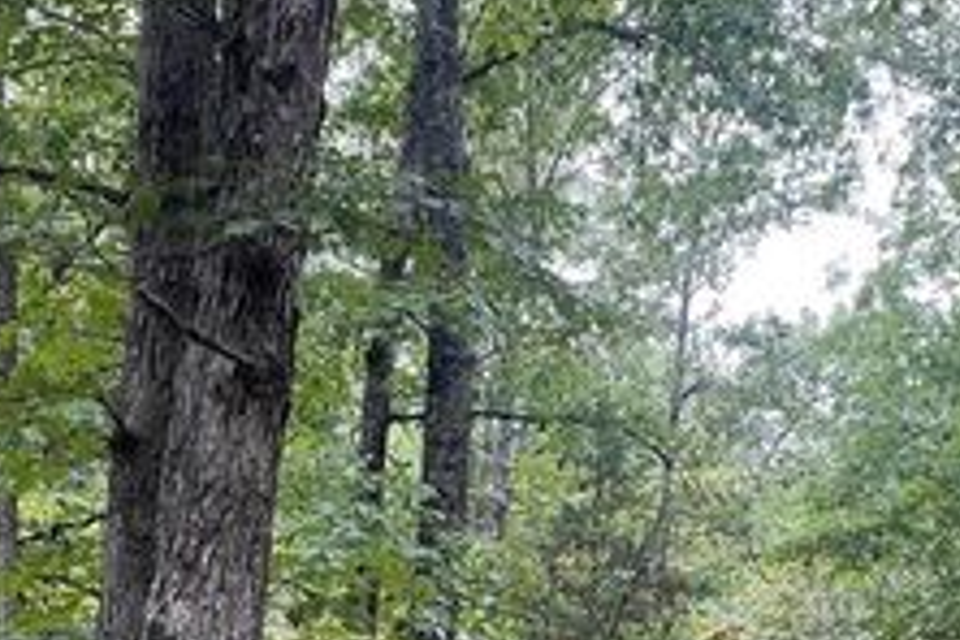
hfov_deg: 32.7
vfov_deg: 22.0
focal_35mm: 61
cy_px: 499
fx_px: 1627
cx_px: 597
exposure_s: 1/96
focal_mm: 4.2
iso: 125
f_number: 1.6
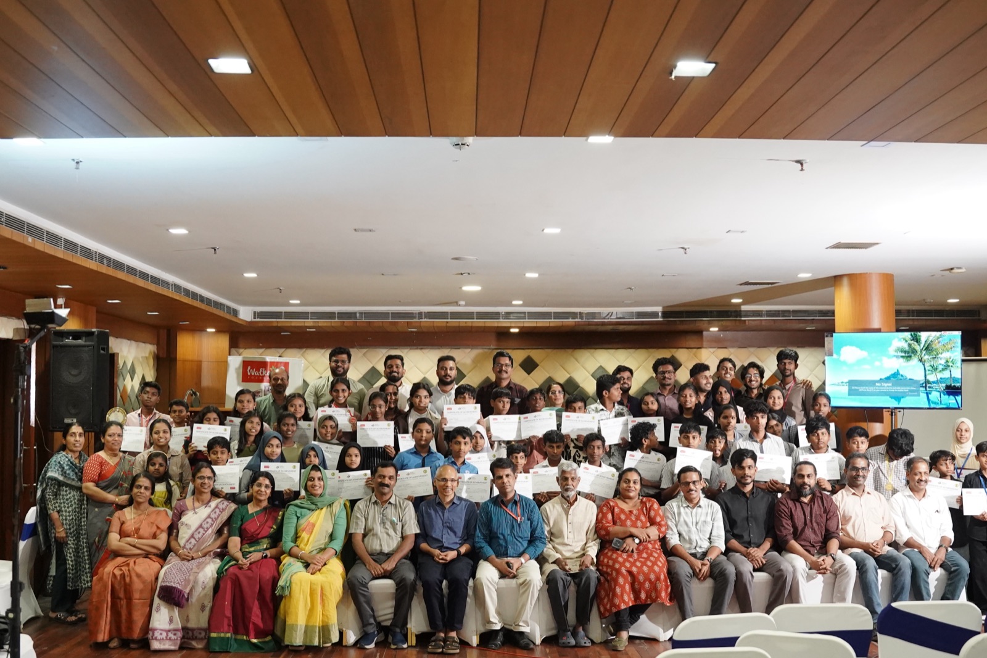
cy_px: 329
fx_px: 987
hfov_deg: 53.1
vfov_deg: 36.9
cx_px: 494
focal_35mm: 36
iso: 5000
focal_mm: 24
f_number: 2.8
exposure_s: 1/400
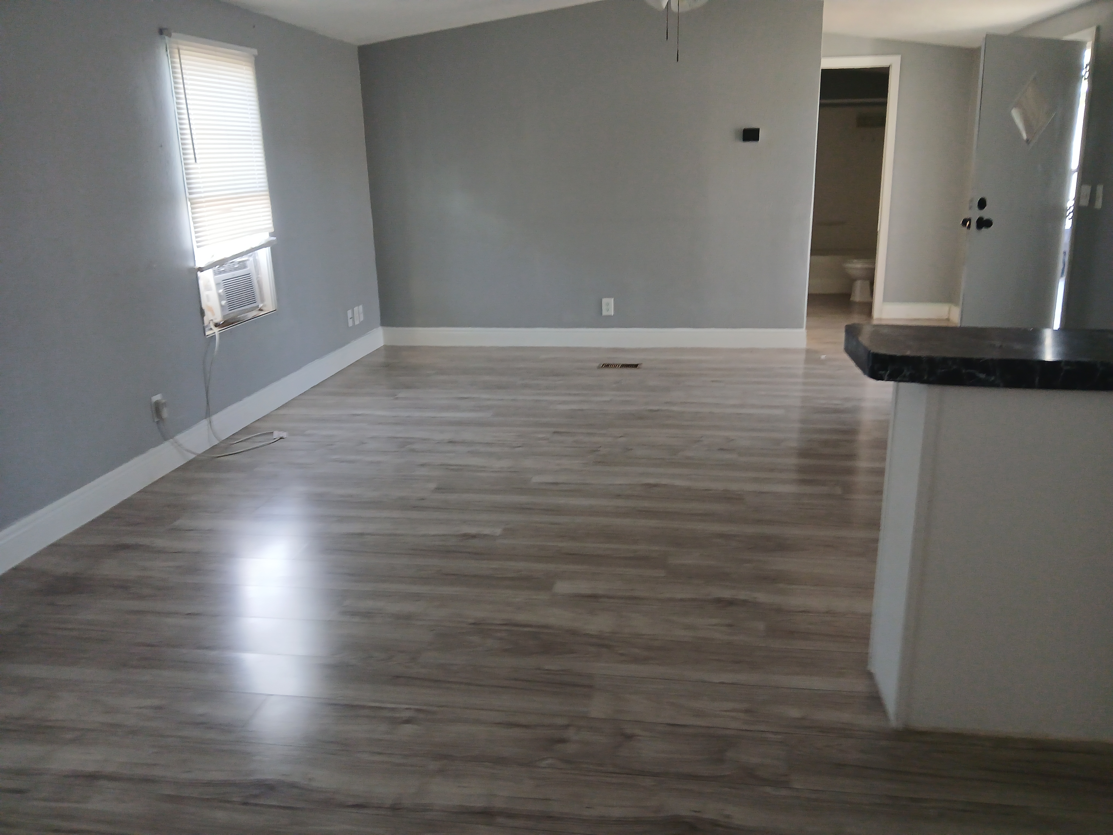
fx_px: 836
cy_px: 418
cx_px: 556
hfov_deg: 67.3
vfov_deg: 53.1
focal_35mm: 26
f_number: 1.8
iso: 200
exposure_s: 1/60
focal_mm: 3.98
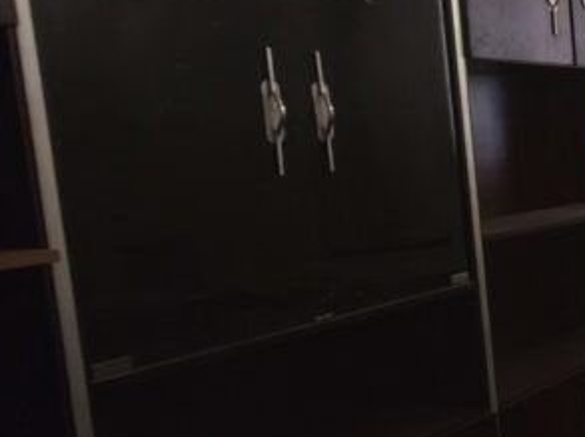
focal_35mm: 49
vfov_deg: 29.6
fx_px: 827
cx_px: 894
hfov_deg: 26.7
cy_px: 210
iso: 8000
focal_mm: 2.16
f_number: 2.2
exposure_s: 1/16.7
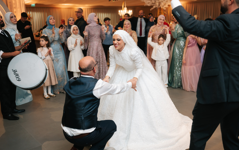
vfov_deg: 34.4
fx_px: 241
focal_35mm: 37
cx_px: 122
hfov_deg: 52.7
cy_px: 81
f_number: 2
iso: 500
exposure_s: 1/160
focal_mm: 35
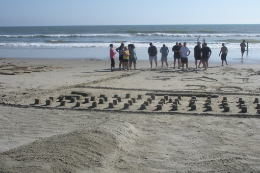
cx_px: 155
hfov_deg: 41.7
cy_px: 86
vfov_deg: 28.6
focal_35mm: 47
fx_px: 339
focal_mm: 6.3
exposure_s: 1/468
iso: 64
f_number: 5.6
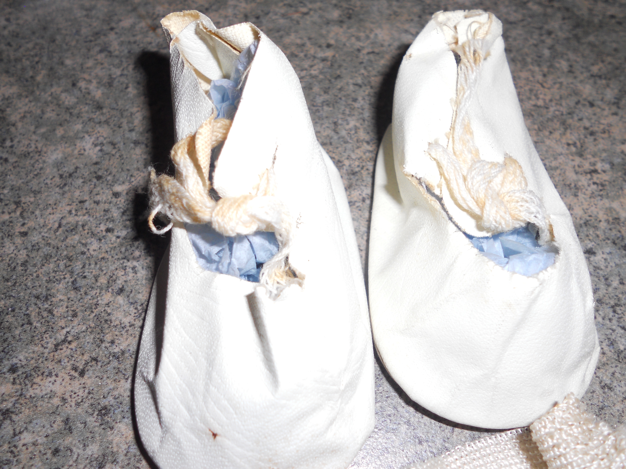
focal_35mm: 32
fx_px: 579
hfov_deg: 56.8
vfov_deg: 44.2
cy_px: 234
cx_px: 313
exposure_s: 1/25
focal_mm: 5.8
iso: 80
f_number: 8.8
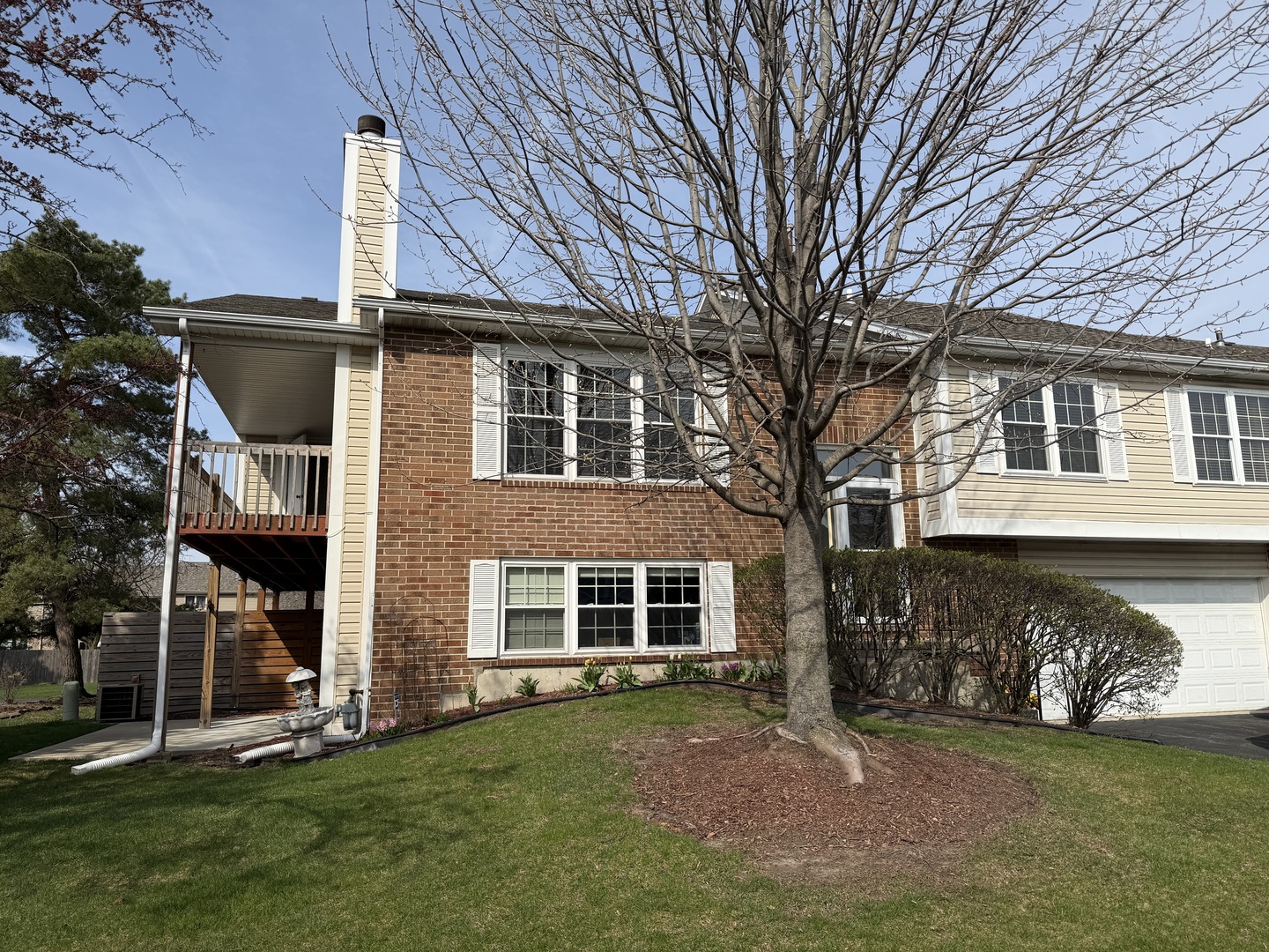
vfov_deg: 56.8
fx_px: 880
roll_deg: +0.7
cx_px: 634
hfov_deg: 71.6
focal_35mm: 24
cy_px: 476
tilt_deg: +9.9
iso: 80
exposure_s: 1/5319
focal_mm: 6.76
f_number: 1.78
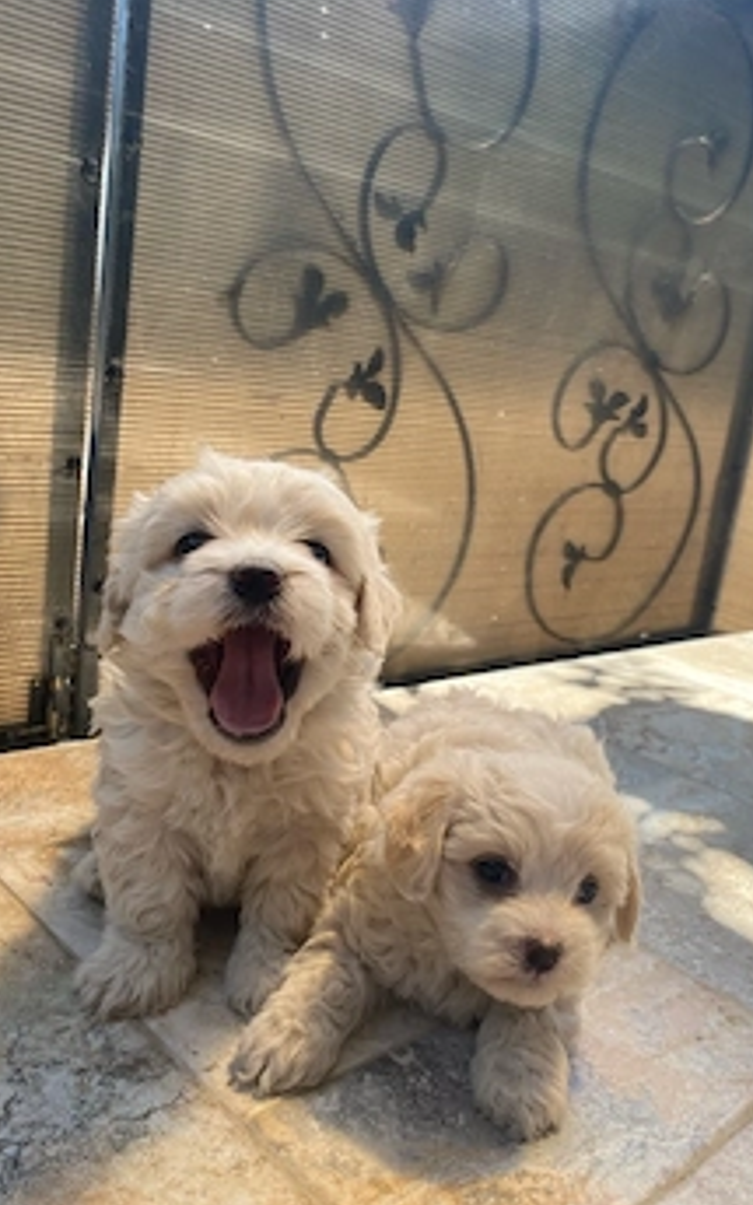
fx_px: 1051
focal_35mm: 32
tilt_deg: -12.7
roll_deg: -9.0
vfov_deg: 59.7
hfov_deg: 39.1
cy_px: 602
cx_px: 483
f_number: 1.8
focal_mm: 4.25
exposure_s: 1/458
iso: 32
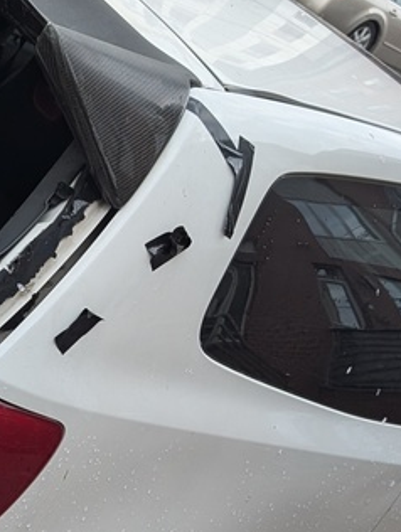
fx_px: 1402
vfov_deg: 21.3
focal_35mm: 91
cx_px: -202
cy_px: 423
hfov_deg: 15.1
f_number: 1.68
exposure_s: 1/219
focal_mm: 6.9
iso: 28
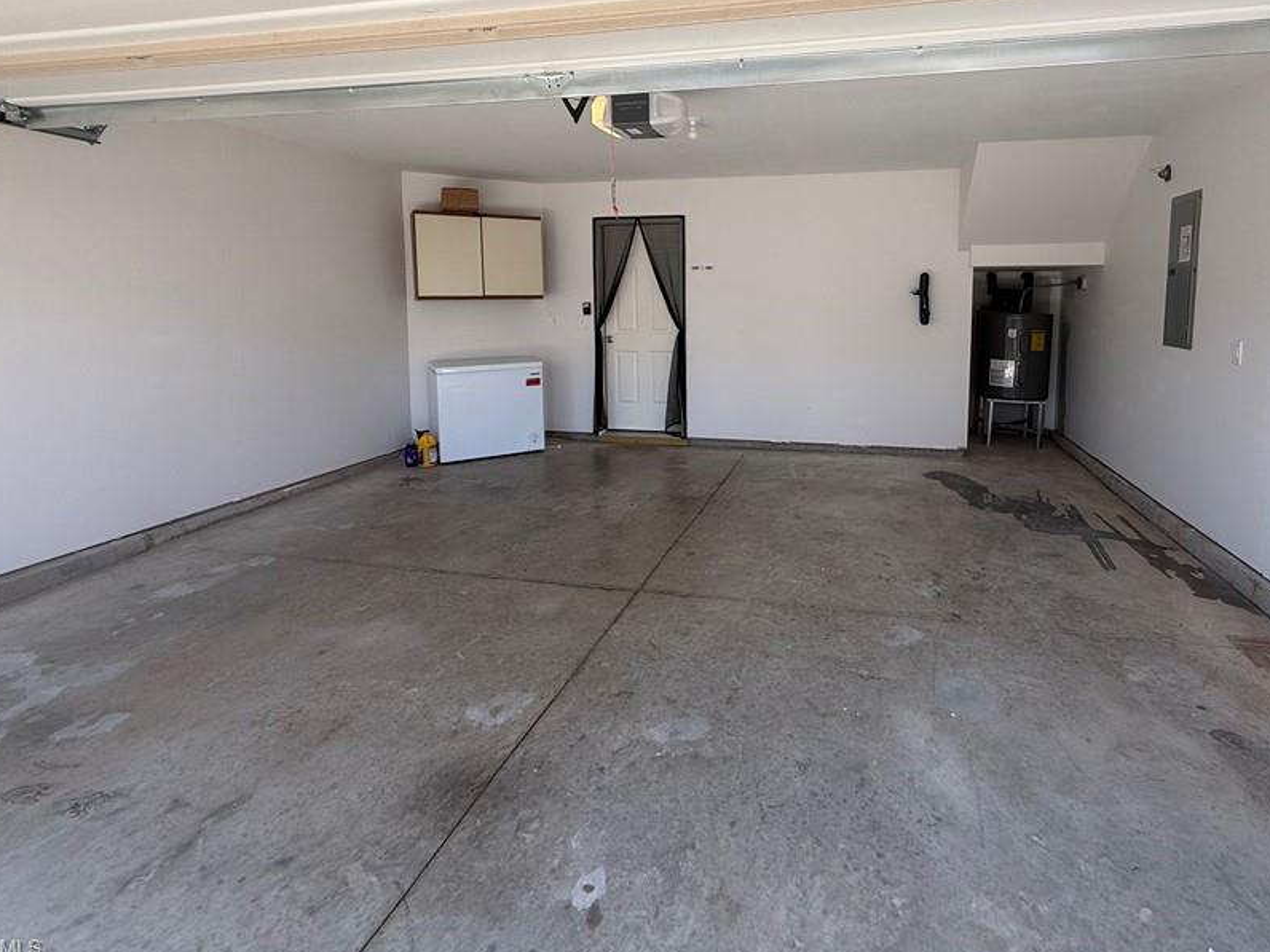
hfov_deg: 87.0
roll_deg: -0.3
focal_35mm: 18
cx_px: 743
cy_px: 351
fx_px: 660
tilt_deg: -3.6
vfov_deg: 70.3
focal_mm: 2.22
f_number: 2.2
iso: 50
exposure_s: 1/221
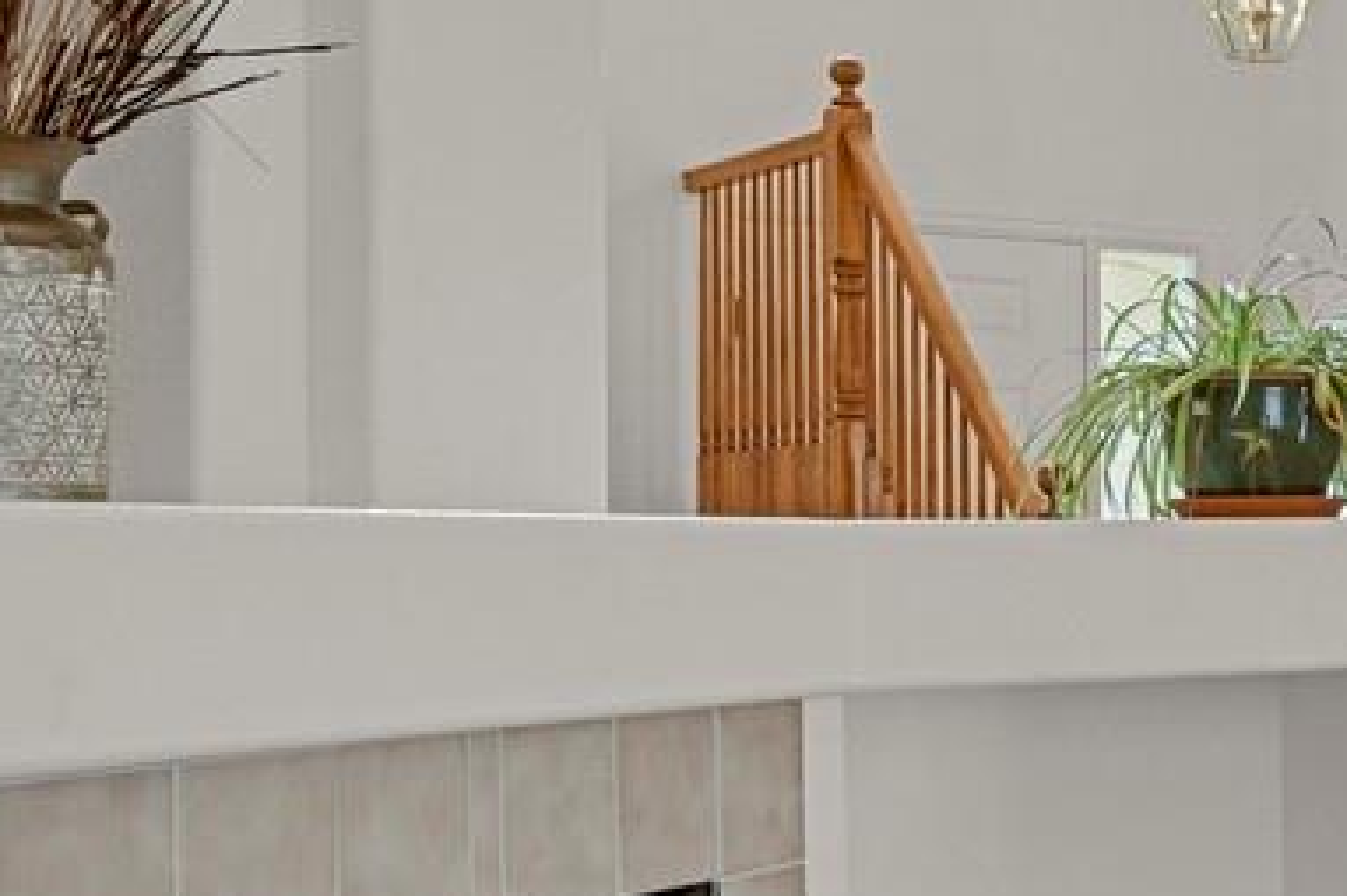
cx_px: 2355
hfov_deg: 20.8
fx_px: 2655
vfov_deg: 19.2
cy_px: 517
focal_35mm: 71
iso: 250
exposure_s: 2.5
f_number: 8
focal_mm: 17
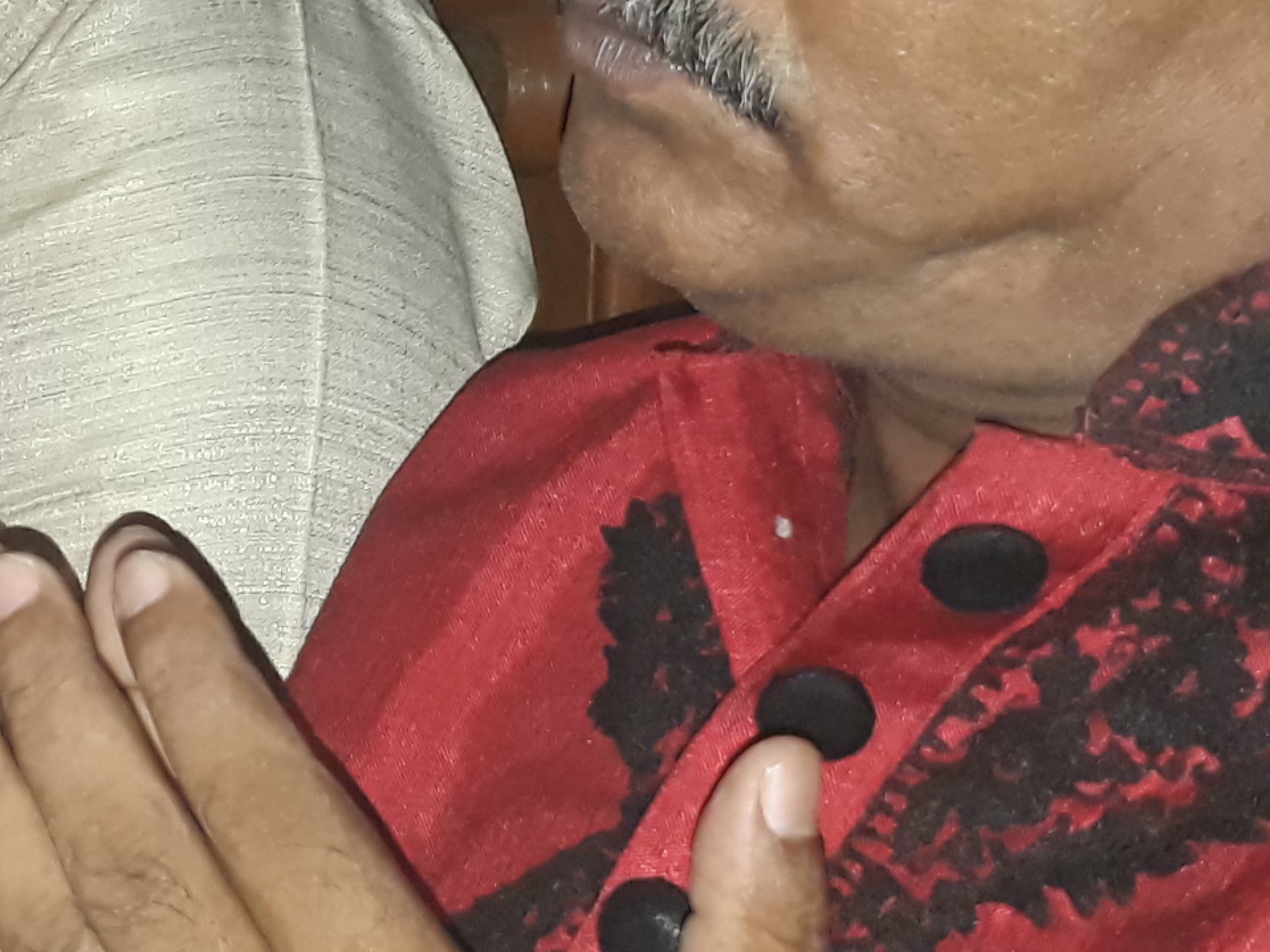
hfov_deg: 20.0
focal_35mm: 92
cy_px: 228
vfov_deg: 16.0
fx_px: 3374
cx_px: -255
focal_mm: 3.6
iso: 200
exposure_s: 1/33
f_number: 1.9
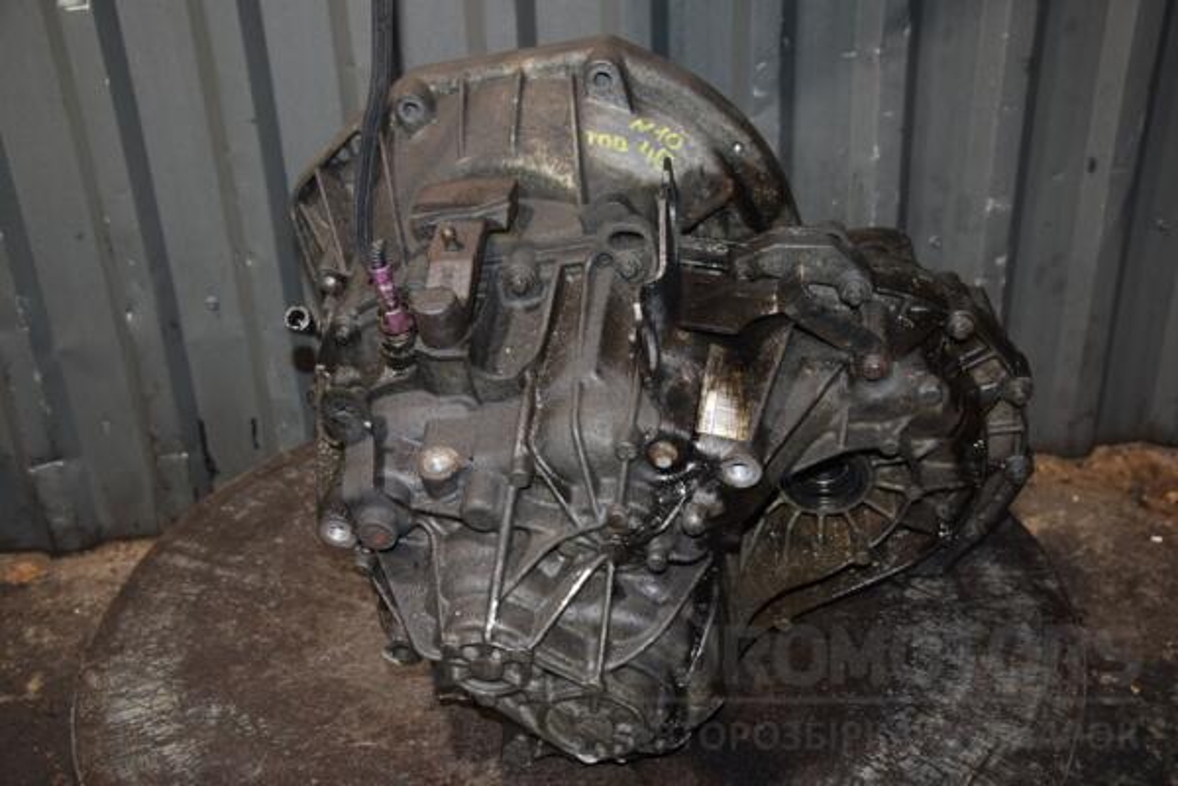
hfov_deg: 49.6
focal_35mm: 39
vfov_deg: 34.2
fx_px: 1276
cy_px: 393
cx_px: 589
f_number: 5
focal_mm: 26
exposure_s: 1/60
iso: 800
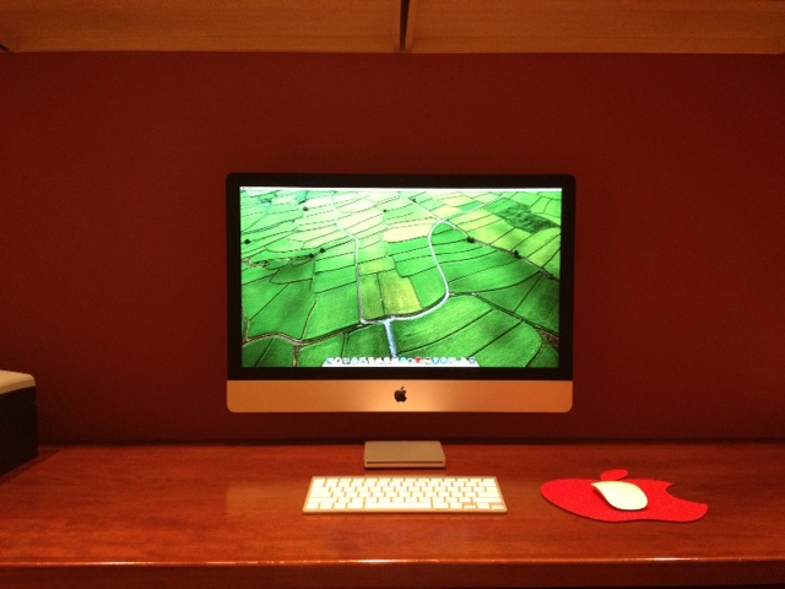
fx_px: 794
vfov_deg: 40.7
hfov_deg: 52.6
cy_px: 294
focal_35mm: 35
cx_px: 392
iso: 320
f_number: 2.4
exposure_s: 1/20
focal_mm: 4.28
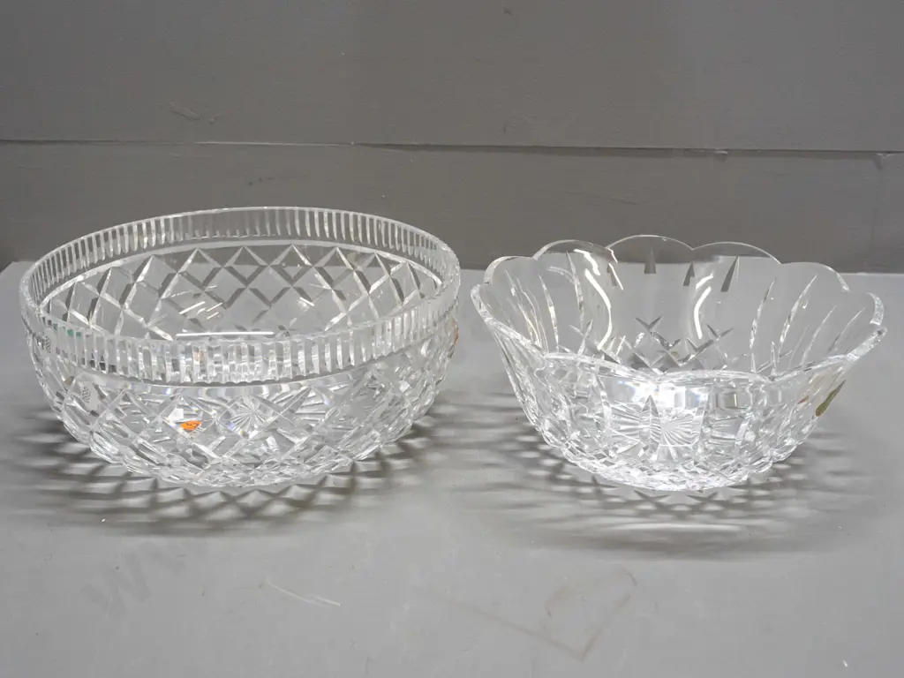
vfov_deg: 37.7
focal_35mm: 38
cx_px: 452
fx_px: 992
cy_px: 339
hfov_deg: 49.0
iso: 3200
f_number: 5.6
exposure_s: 1/200
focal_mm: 19
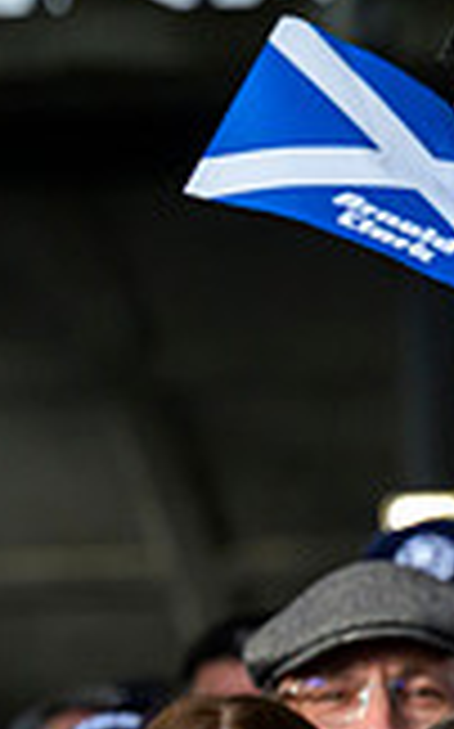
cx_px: 1355
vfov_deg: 5.5
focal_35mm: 380
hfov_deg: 3.4
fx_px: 7536
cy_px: 583
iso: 2000
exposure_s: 1/5000
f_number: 3.2
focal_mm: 79
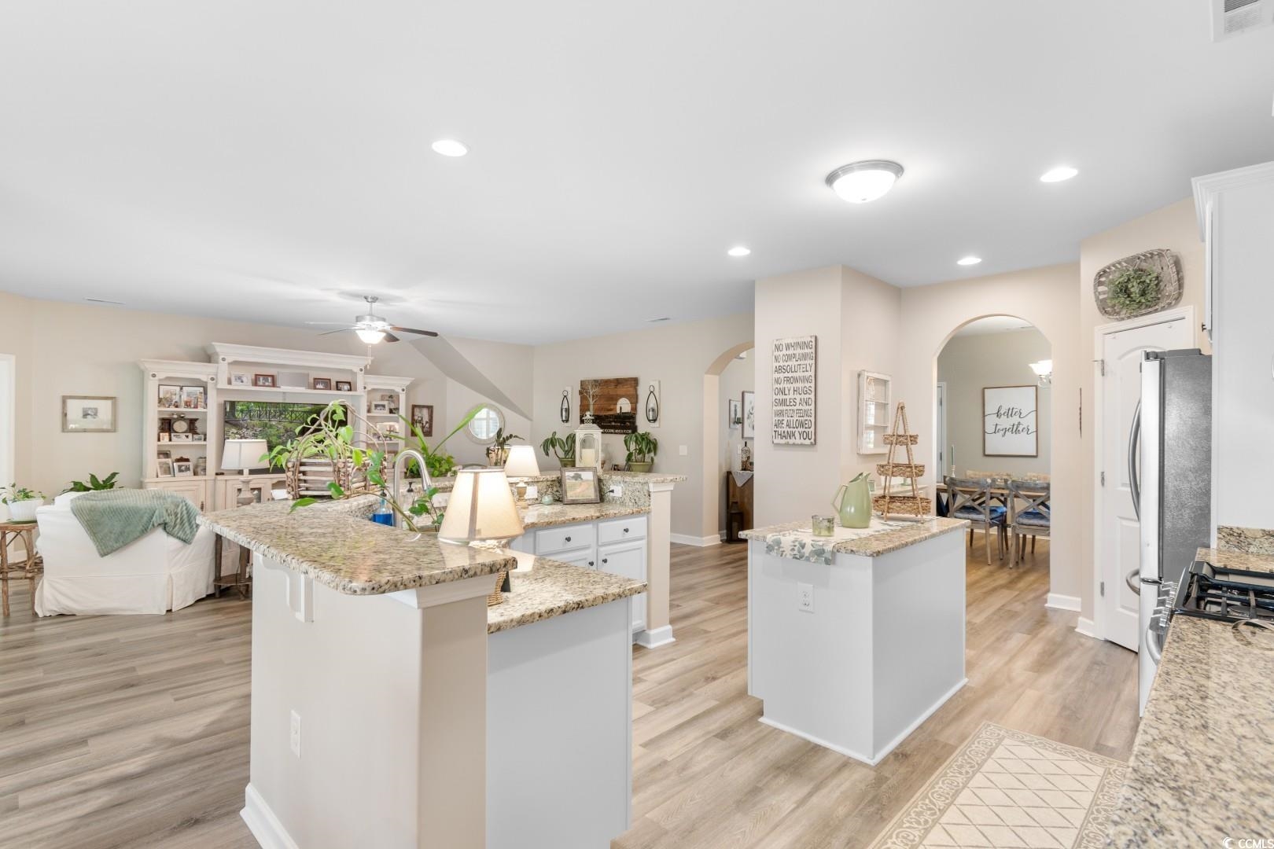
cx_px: 637
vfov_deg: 70.4
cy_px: 424
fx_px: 602
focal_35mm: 17
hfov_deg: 93.3
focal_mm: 11.5
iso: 100
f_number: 4.8
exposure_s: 1/3
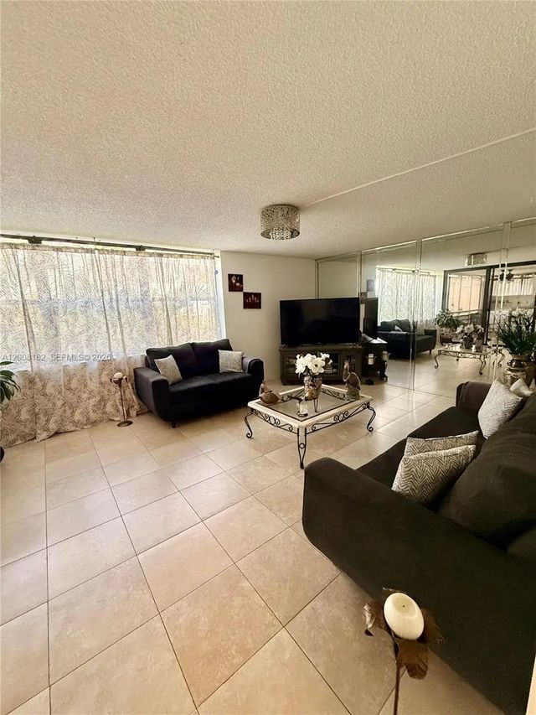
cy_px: 358
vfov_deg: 102.1
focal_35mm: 14
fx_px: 289
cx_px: 268
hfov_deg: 85.7
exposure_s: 1/120
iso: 500
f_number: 2.2
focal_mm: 2.22
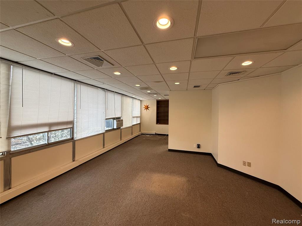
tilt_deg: +0.4
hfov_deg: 102.1
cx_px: 151
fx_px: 122
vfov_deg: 85.7
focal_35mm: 14
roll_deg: -0.9
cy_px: 113
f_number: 2.2
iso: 250
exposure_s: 1/120
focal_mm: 2.22
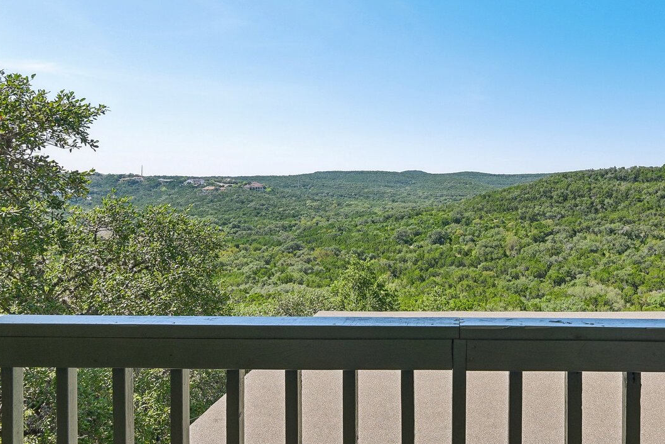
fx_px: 480
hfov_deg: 66.9
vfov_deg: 49.4
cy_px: 194
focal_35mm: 26
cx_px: 460
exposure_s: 1/400
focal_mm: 17
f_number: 8
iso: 400
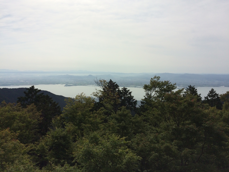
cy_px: 86
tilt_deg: -5.6
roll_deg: +0.3
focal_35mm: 29
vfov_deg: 48.2
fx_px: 192
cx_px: 114
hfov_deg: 61.7
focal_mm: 4.15
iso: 32
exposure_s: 1/5128
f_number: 2.2
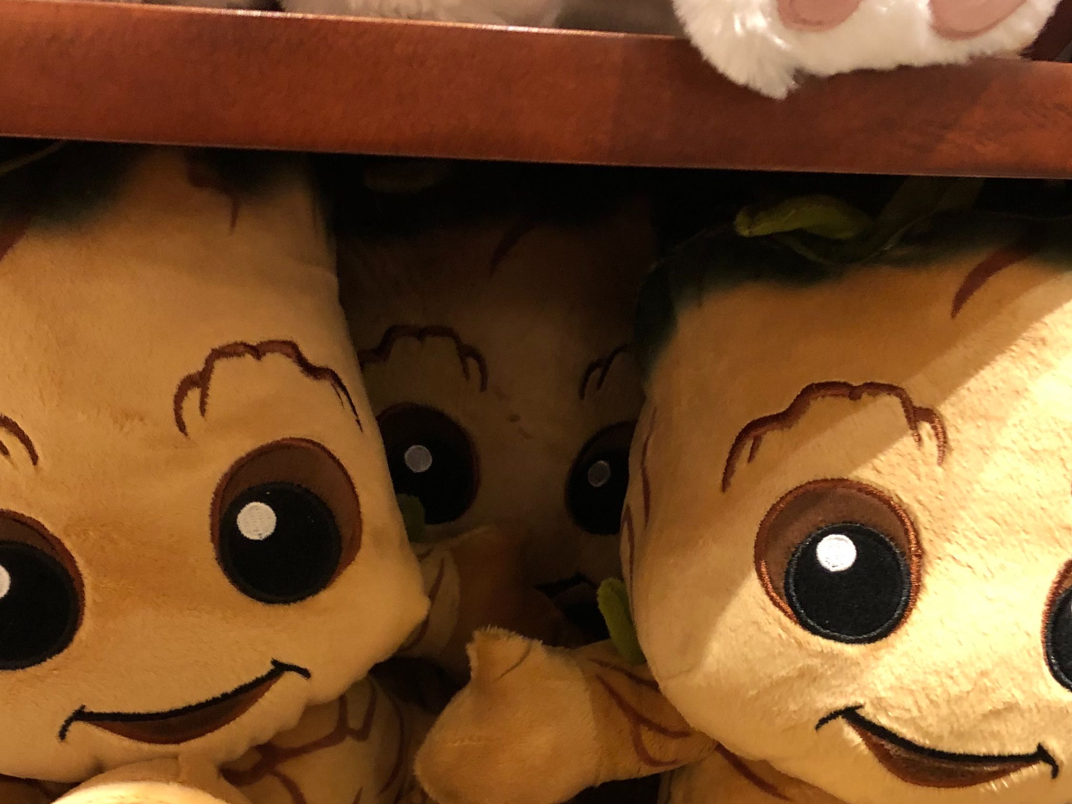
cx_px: 578
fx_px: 1548
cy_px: 654
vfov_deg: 28.4
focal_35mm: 50
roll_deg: -4.2
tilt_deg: -20.5
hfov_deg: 38.2
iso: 100
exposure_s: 1/9
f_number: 1.8
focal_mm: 3.99
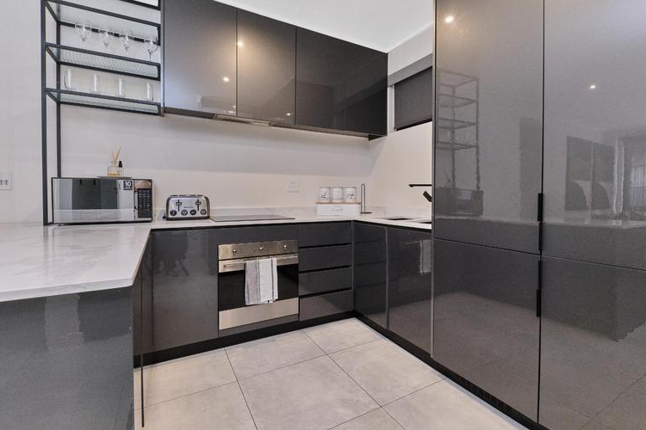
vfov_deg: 73.7
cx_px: 340
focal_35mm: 16
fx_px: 287
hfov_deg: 96.6
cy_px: 203
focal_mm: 10
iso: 800
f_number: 8
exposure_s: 1/13
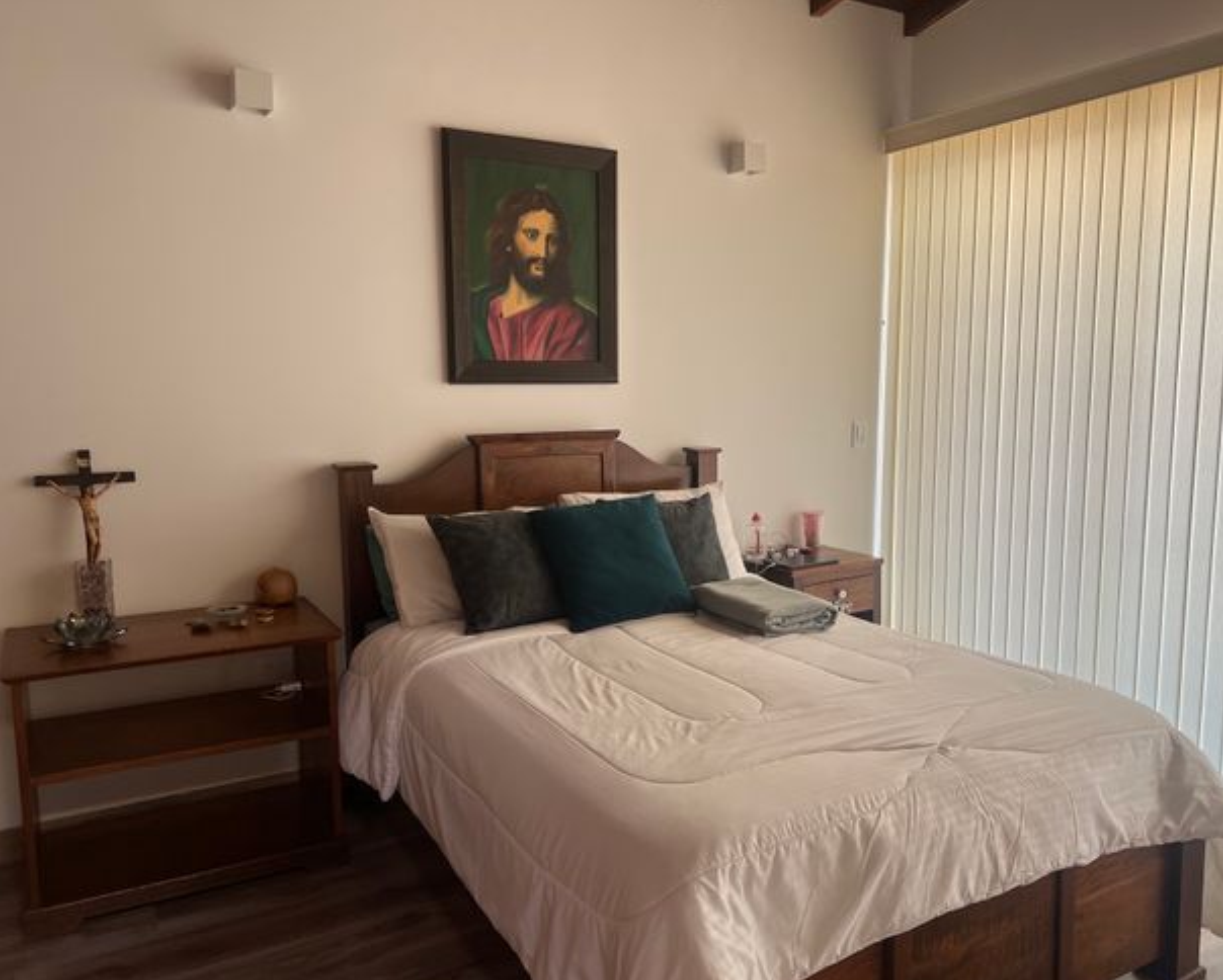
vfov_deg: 51.6
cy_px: 500
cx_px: 673
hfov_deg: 62.0
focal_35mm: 28
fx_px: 1014
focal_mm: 5.7
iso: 80
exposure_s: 1/121
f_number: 1.5
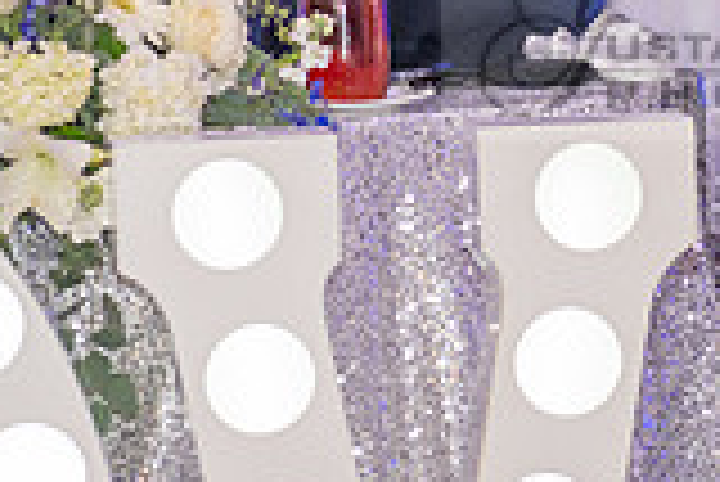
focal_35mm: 253
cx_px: 832
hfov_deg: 8.1
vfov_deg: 5.4
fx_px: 5064
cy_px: 34
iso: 1600
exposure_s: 1/200
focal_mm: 70
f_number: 4
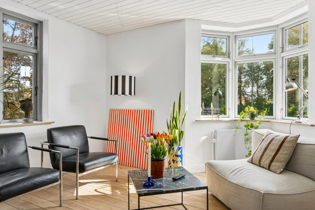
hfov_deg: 73.7
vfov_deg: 53.1
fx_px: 210
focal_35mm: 24
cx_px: 159
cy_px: 104
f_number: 7.1
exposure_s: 1/400
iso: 800
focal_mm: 17
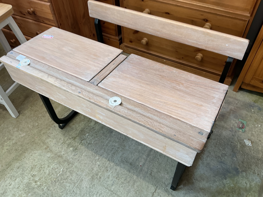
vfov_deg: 48.2
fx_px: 220
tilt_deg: -51.7
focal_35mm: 29
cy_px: 98
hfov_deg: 61.7
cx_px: 132
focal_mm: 3
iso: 50
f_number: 1.8
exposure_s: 1/50
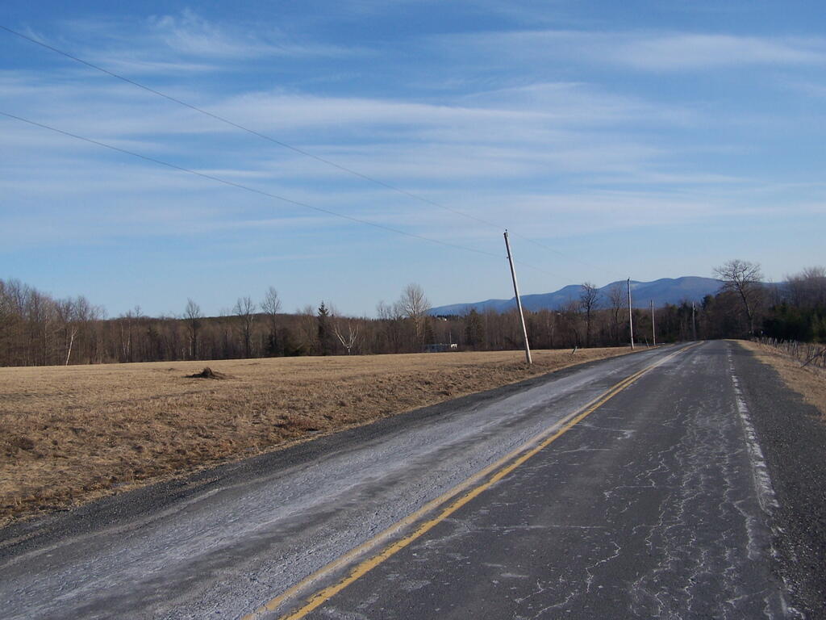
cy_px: 310
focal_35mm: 38
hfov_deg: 49.0
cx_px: 413
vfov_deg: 37.7
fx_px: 907
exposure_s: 1/800
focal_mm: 6.3
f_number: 4
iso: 80
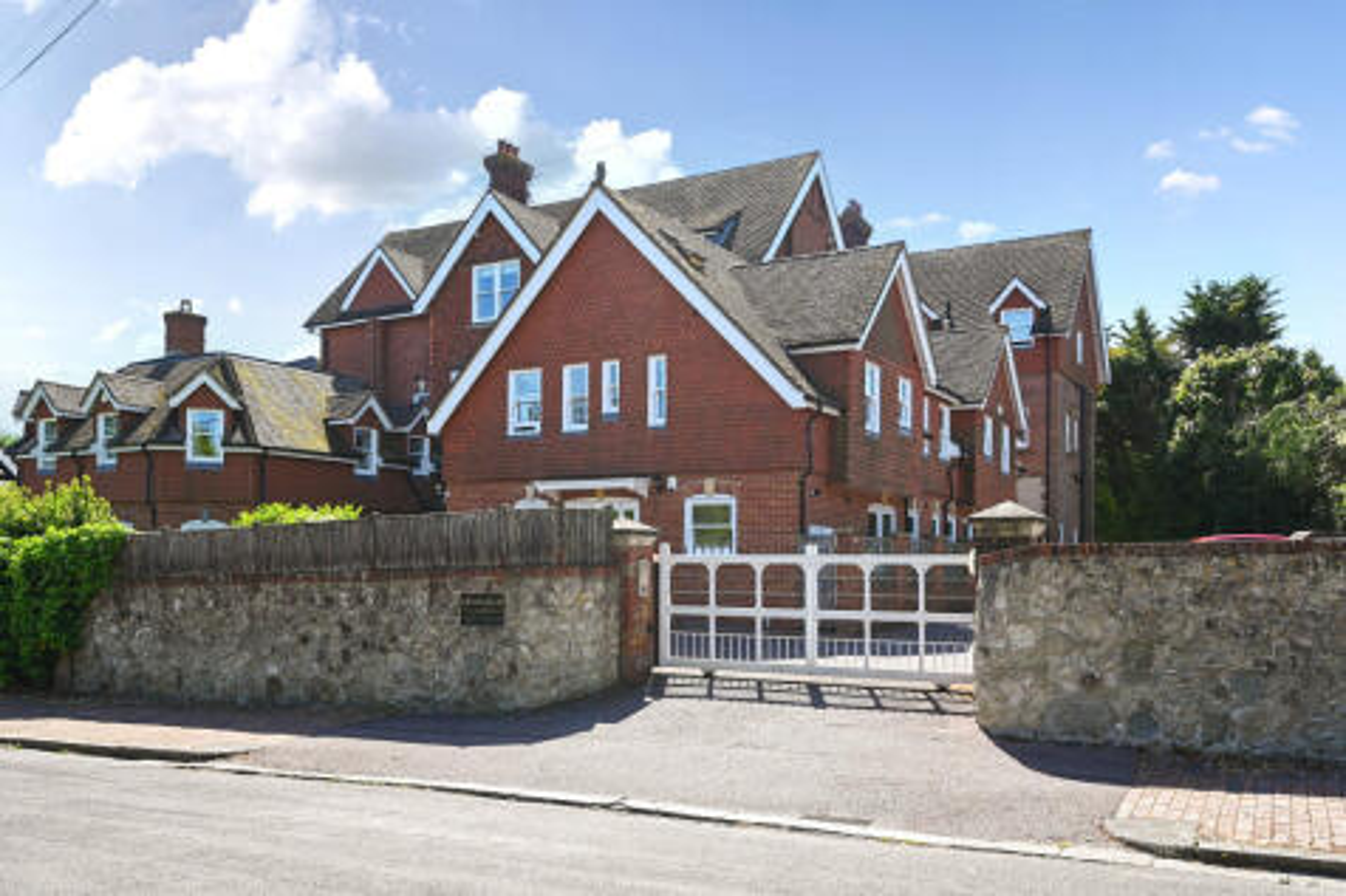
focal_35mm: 26
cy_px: 448
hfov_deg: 68.4
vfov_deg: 48.7
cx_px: 673
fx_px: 990
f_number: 8
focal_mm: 26.5
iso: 250
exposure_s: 1/320
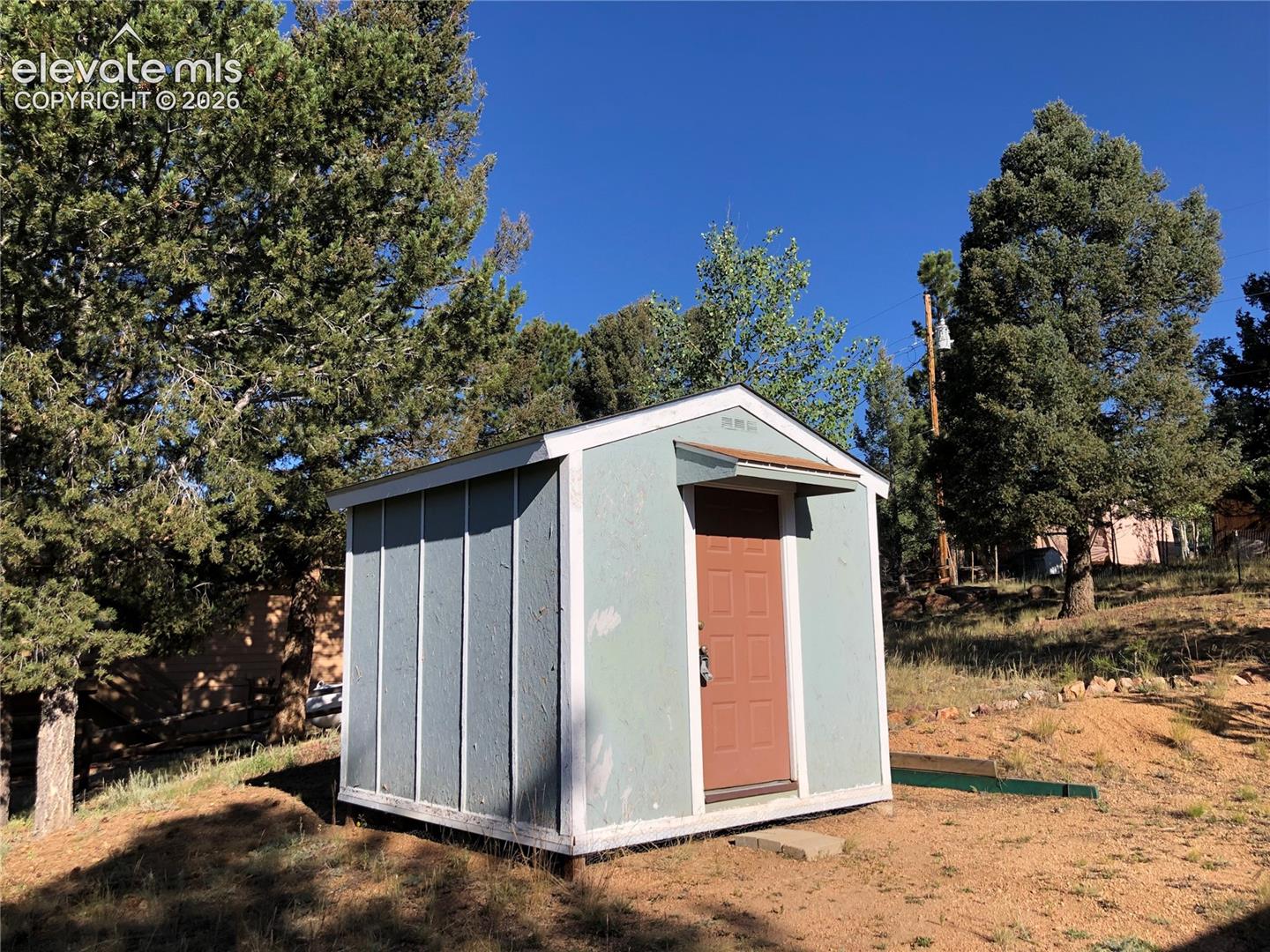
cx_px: 635
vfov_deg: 49.7
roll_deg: +1.4
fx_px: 1027
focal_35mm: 28
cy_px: 476
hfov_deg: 63.4
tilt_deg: +8.2
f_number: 1.8
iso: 20
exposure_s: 1/1715
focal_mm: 3.99
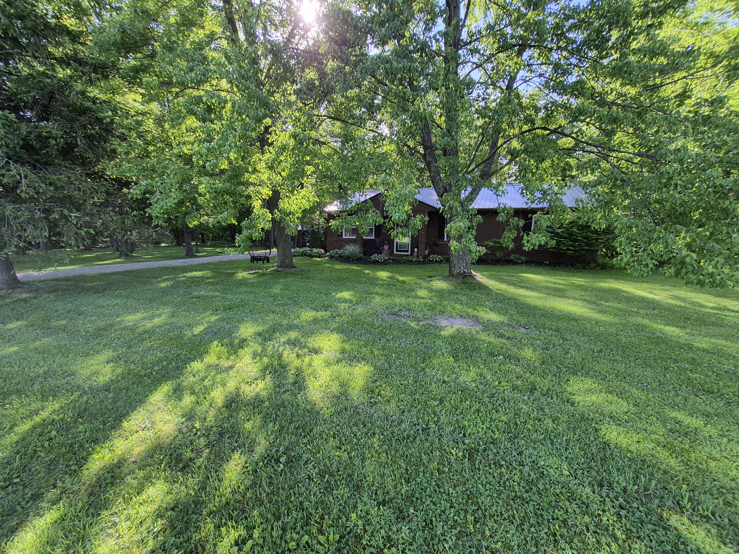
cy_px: 277
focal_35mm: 13
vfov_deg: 89.9
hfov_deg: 106.2
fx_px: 278
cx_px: 370
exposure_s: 1/150
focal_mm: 1.74
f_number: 2.2
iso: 40
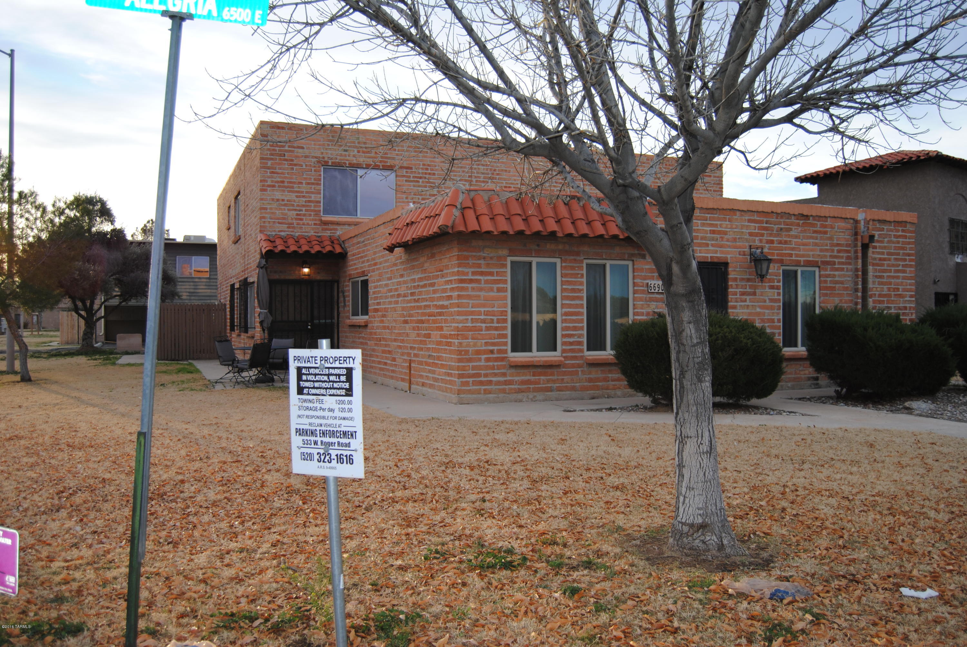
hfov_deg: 61.9
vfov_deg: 43.7
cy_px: 324
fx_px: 807
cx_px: 484
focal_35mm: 30
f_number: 3.5
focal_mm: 20
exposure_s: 1/160
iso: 100
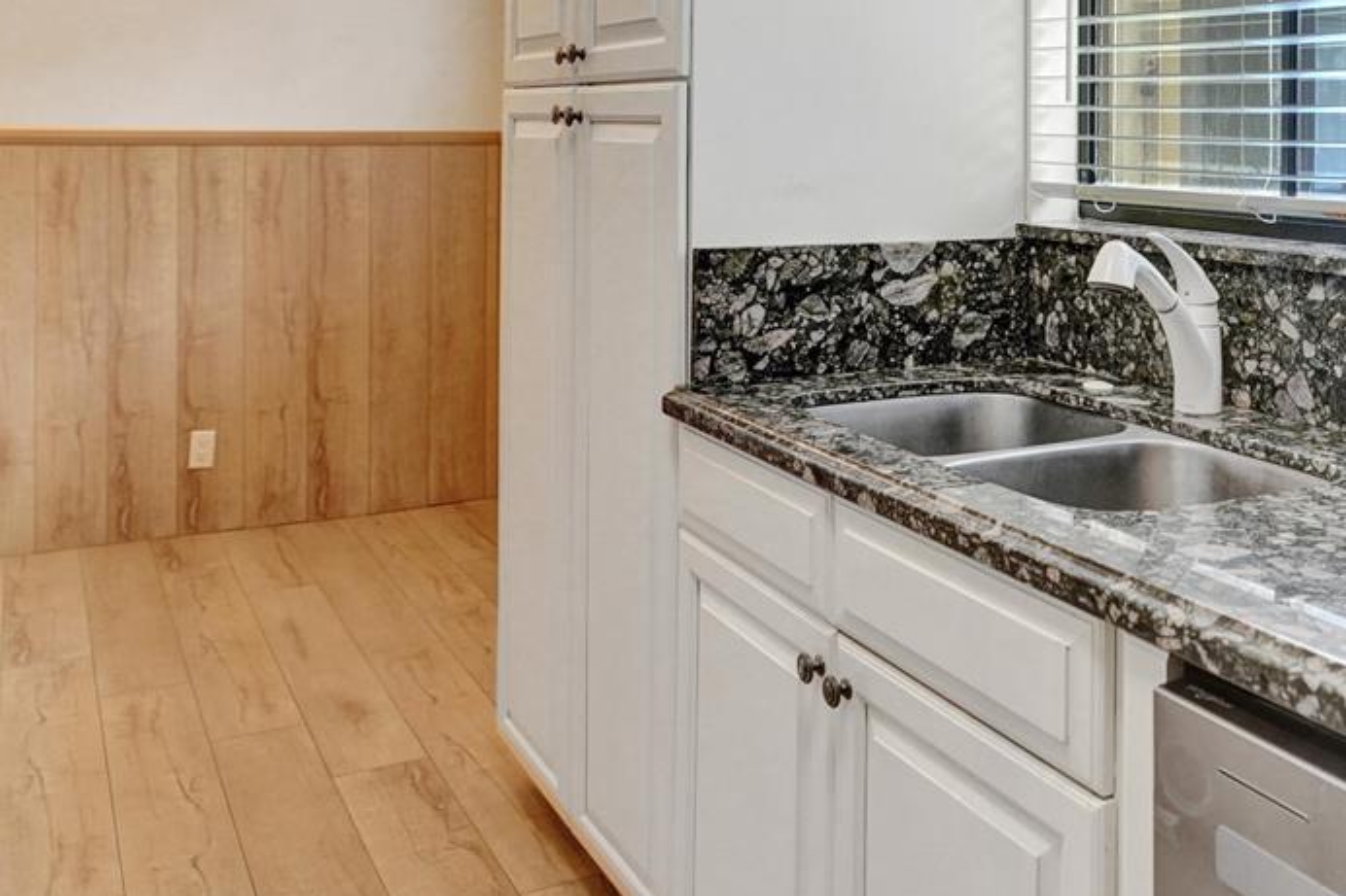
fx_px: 1383
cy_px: 120
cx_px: 794
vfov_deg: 34.3
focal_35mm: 37
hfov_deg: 51.6
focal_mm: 16
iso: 800
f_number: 2.8
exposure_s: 1/500
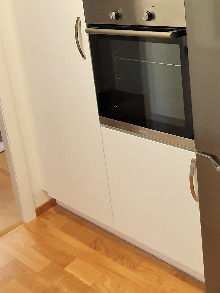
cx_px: 244
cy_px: 40
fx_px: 280
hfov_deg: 36.2
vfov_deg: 50.4
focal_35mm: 33
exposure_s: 1/50
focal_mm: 1.8
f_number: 2.2
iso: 250
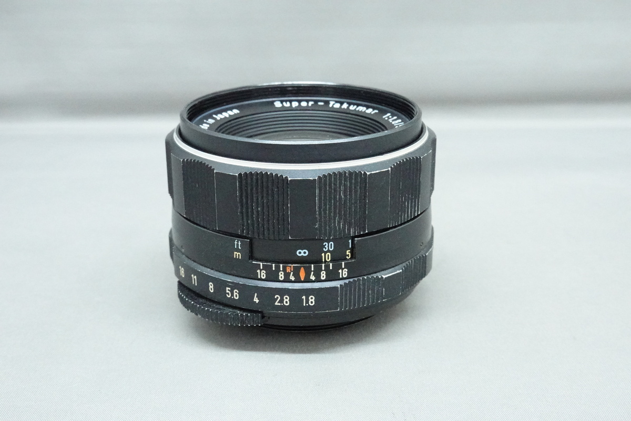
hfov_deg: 40.3
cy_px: 210
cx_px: 316
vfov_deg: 27.5
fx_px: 859
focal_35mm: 49
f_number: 8
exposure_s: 1/50
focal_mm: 18.63
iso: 6400
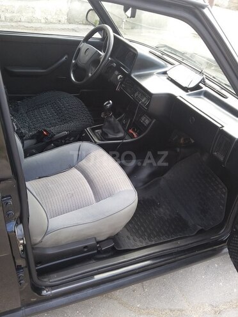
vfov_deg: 58.4
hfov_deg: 45.4
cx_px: 119
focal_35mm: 31
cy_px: 158
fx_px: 284
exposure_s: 1/50
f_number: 2.2
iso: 50
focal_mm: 3.3
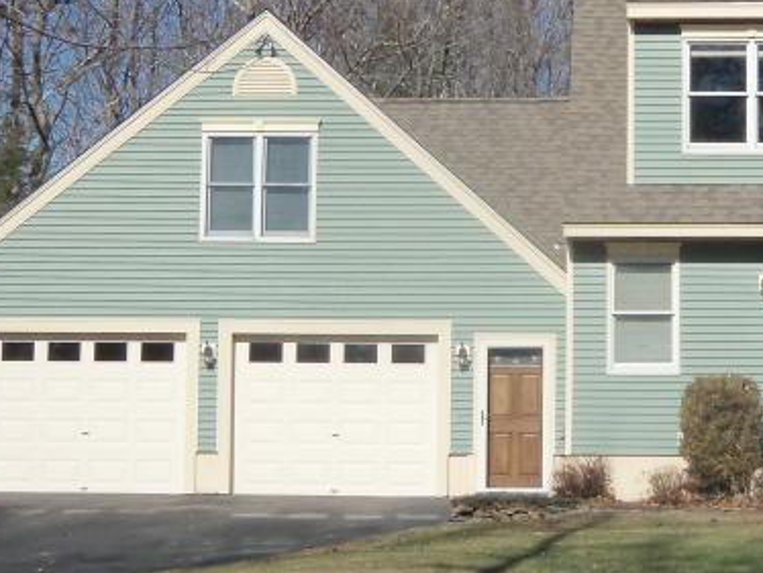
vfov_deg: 14.2
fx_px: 2294
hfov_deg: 18.7
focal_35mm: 104
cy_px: 149
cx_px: 626
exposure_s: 1/100
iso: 64
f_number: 11.7
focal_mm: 6.8
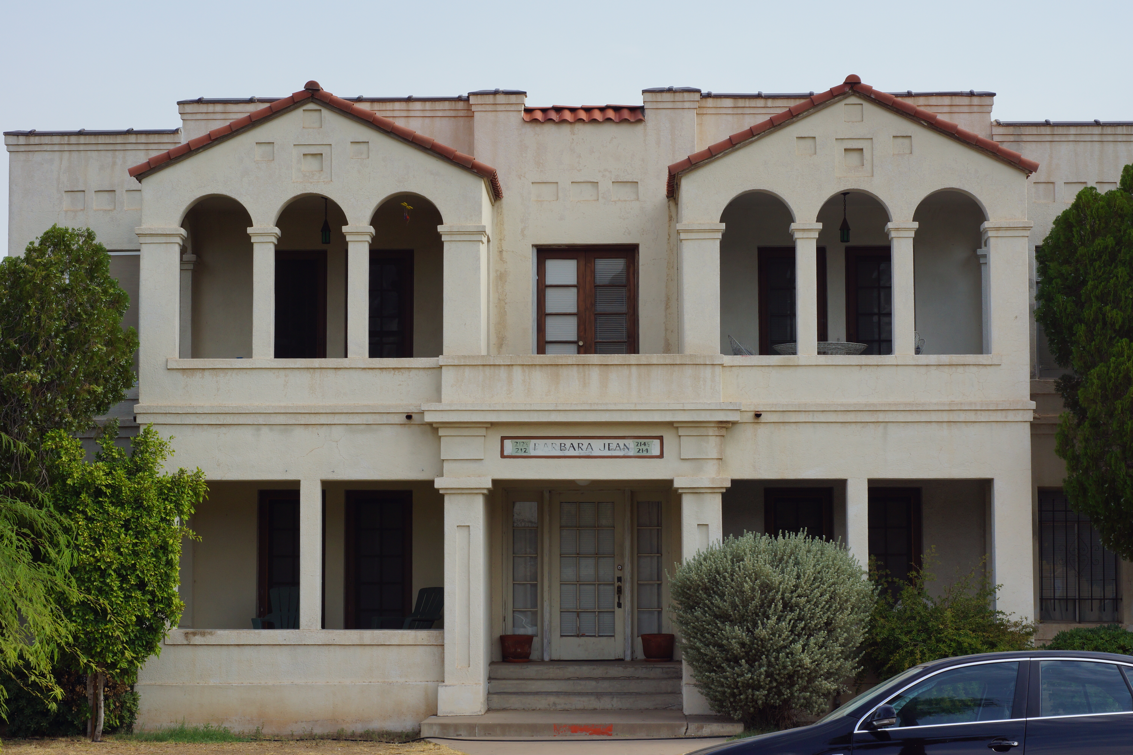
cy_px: 378
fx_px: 2360
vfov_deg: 18.2
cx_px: 566
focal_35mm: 75
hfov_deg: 27.0
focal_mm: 50
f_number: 11
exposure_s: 1/125
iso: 100
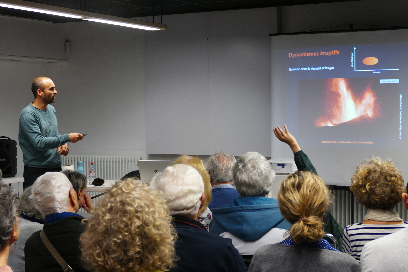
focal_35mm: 69
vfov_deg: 19.7
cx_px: 204
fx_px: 782
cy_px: 136
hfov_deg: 29.2
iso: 125
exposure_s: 1/13
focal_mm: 25.32
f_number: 3.6
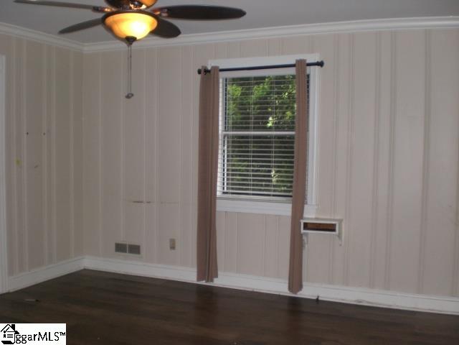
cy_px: 172
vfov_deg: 37.7
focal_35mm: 38
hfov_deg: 49.0
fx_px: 504
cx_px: 230
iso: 200
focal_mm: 6.3
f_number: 3.1
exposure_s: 1/60
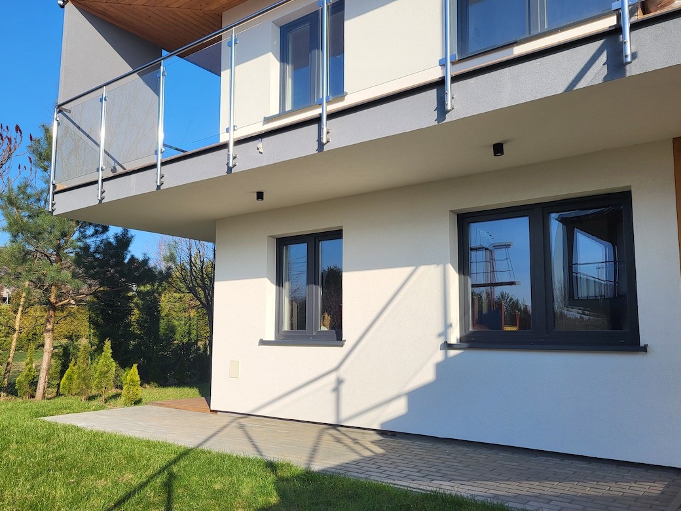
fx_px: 590
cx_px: 294
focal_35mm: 30
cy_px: 271
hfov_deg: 59.7
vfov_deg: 46.8
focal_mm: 5.4
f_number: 1.8
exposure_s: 1/2277
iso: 40
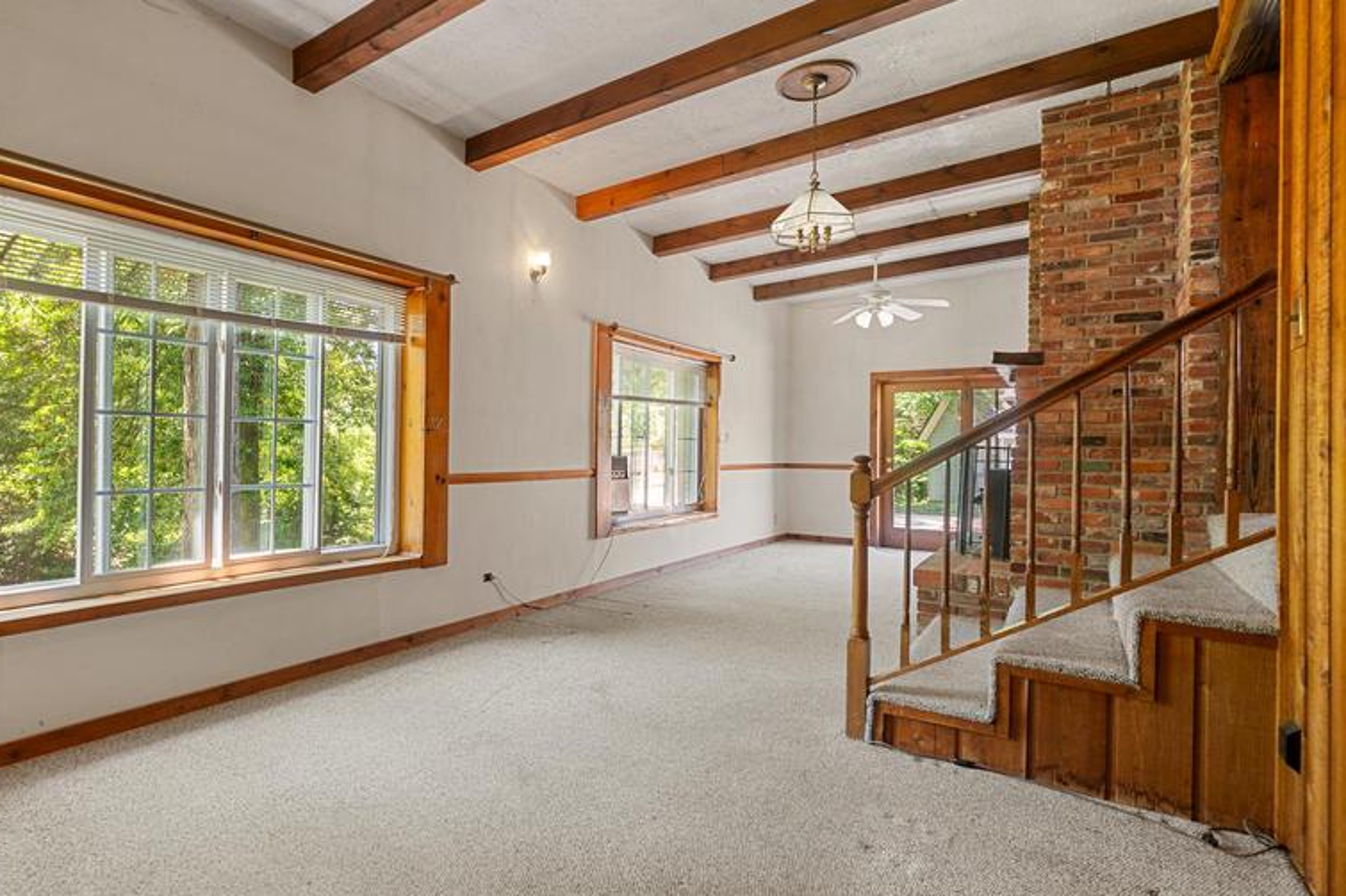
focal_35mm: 19
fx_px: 710
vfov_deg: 64.5
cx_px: 549
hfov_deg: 86.0
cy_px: 437
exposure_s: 1/3
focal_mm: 14
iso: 100
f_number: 5
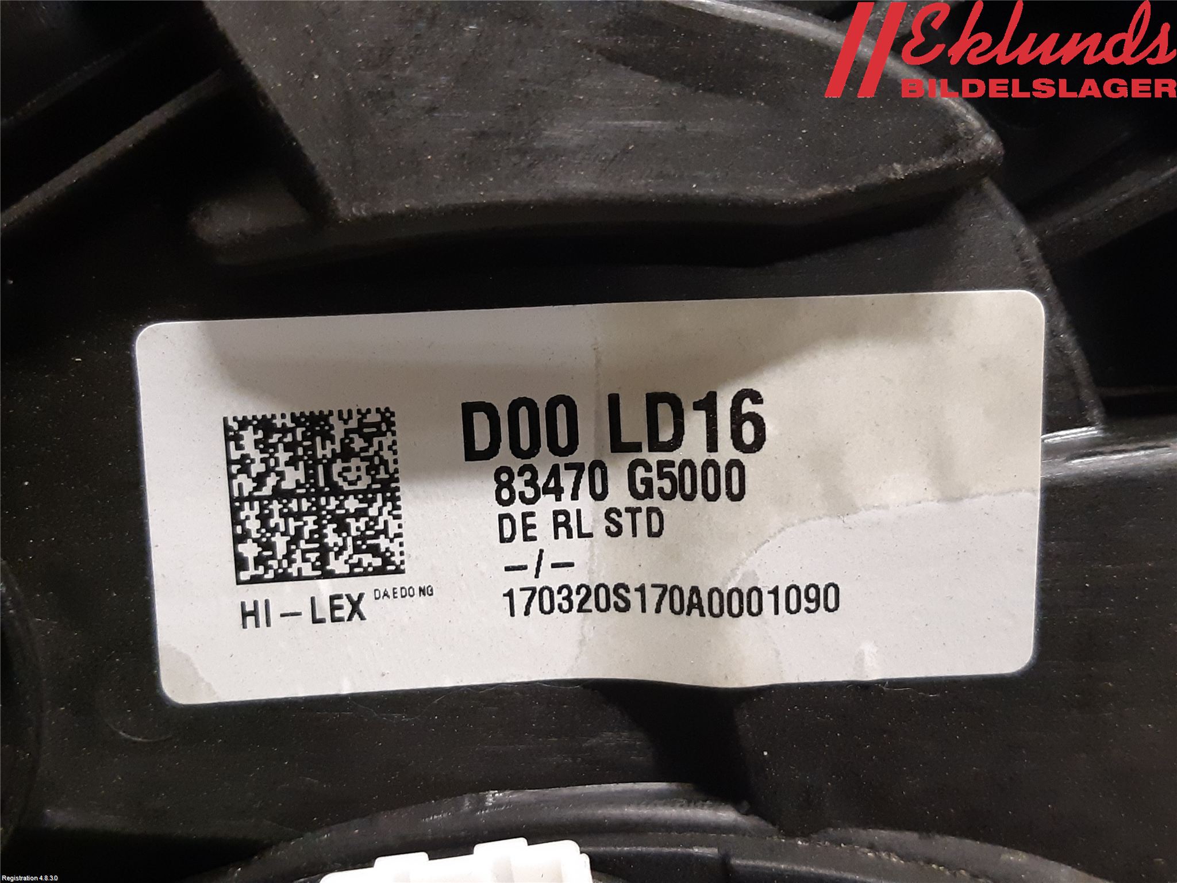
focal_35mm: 26
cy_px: 442
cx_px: 588
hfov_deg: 67.3
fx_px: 884
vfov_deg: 53.1
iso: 320
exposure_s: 1/50
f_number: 1.7
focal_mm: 3.93
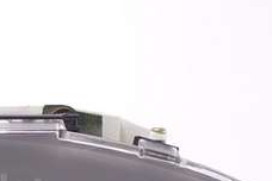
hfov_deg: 13.2
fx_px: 1118
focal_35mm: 148
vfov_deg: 9.1
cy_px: 245
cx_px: -123
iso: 250
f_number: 3.2
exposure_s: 1/50
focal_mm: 16.2
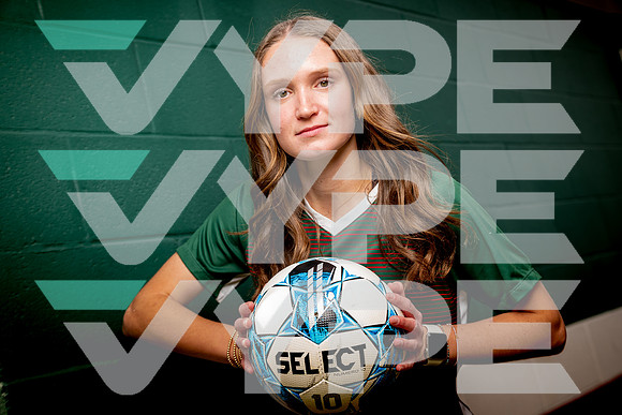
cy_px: 208
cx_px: 311
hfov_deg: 40.3
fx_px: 847
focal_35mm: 49
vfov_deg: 27.5
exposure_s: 1/800
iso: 100
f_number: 4
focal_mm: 49
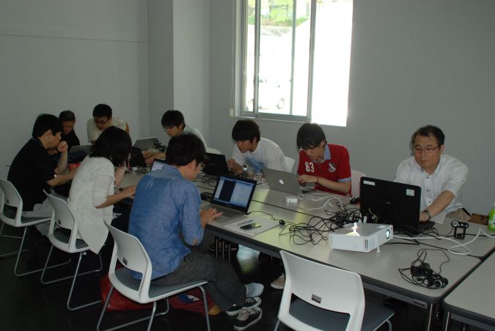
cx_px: 210
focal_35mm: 32
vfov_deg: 41.2
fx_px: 441
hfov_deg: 58.4
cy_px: 180
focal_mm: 18
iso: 1000
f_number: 5
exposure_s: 1/60
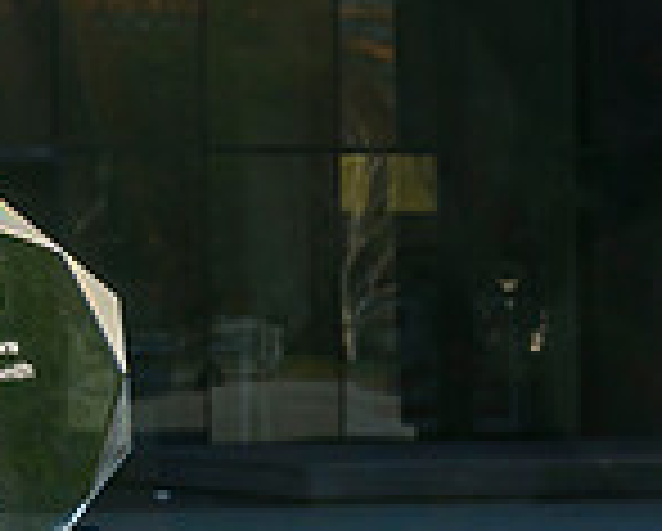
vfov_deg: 7.0
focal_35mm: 221
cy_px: 95
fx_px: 4336
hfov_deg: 8.5
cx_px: -338
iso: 200
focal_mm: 47
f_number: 11
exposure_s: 1/250
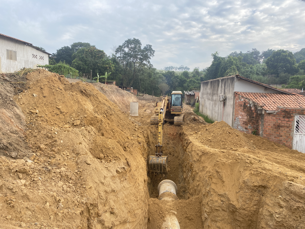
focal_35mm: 26
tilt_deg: -5.2
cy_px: 114
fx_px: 229
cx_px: 152
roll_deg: -2.0
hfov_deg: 67.3
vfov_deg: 53.1
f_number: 1.8
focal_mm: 4.25
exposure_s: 1/541
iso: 32
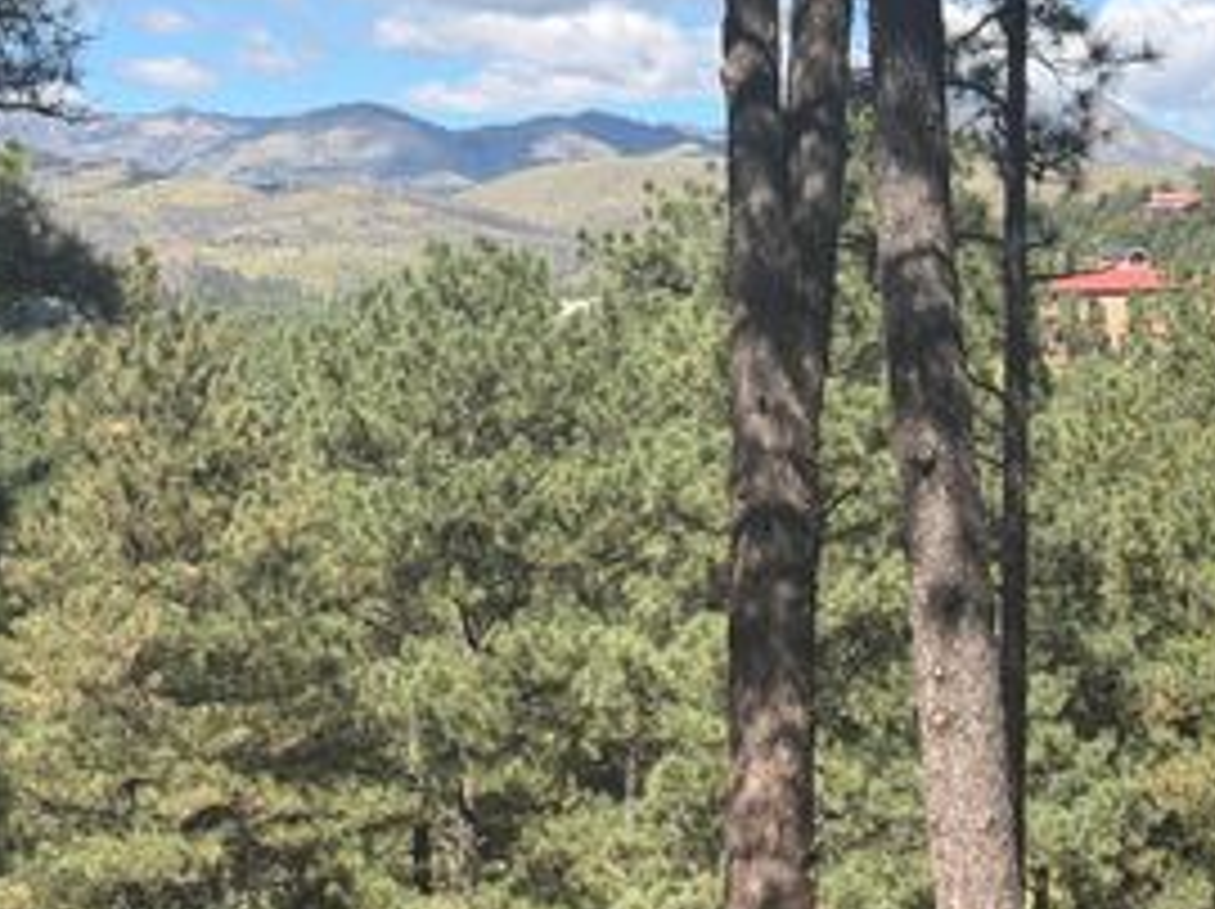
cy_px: 470
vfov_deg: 16.6
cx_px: 814
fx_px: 3121
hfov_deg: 21.9
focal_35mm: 89
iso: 64
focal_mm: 6.76
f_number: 1.78
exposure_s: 1/2415
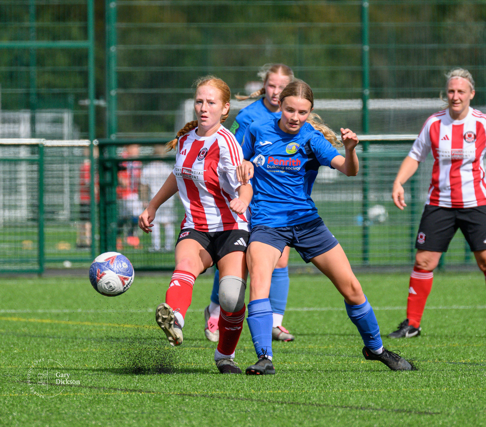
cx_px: 253
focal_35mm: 739
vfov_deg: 2.2
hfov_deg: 2.5
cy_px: 143
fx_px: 11056
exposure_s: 1/2000
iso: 450
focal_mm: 360
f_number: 5.6
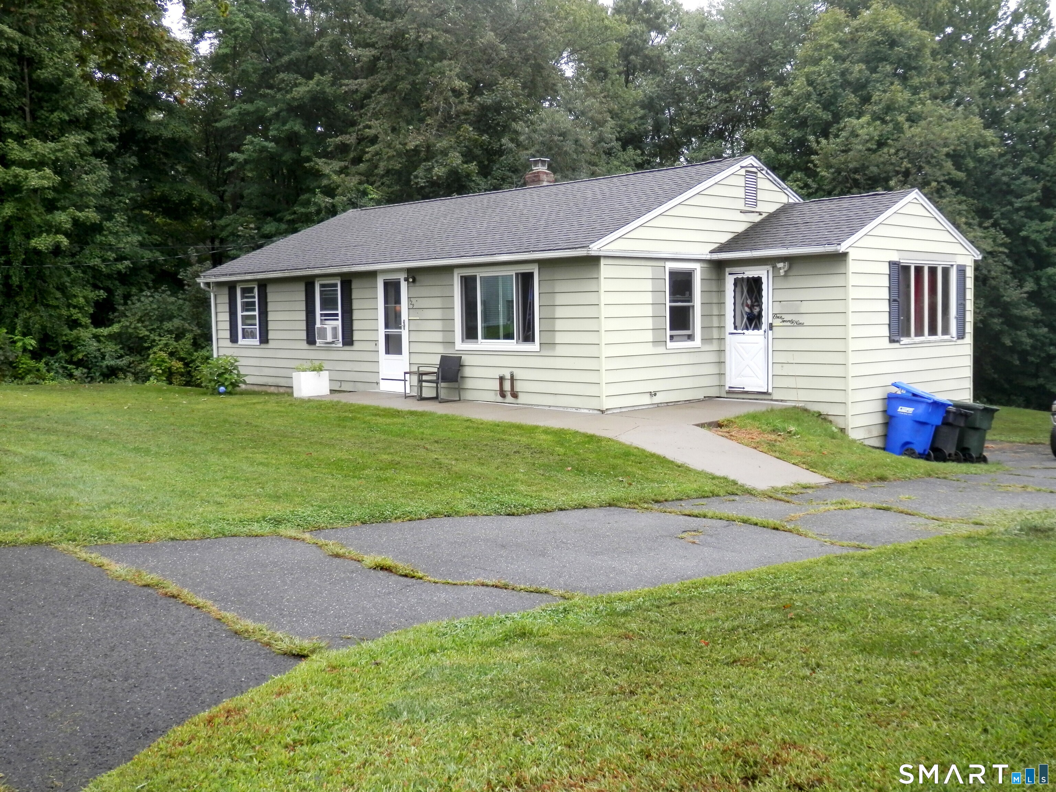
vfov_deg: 42.9
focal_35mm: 33
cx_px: 528
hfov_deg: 55.4
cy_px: 396
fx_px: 1007
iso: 80
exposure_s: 1/80
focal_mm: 6
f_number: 3.4
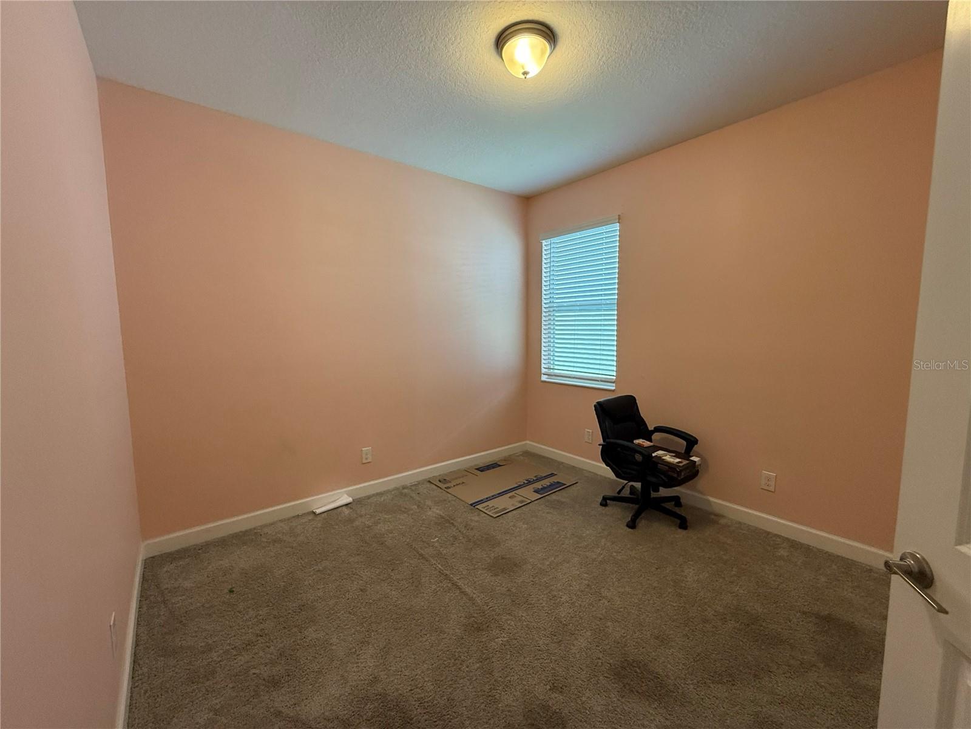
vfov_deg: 85.7
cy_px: 364
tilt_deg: -5.3
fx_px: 393
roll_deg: -0.2
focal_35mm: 14
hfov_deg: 102.1
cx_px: 486
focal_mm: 2.22
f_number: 2.2
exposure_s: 1/120
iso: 400
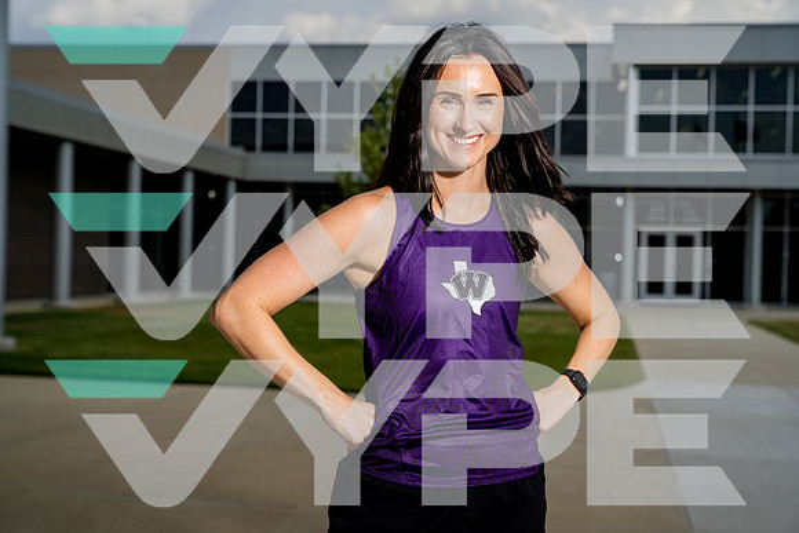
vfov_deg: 24.6
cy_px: 266
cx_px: 400
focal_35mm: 55
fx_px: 1221
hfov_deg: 36.2
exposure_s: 1/2000
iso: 125
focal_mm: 55
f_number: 4.5
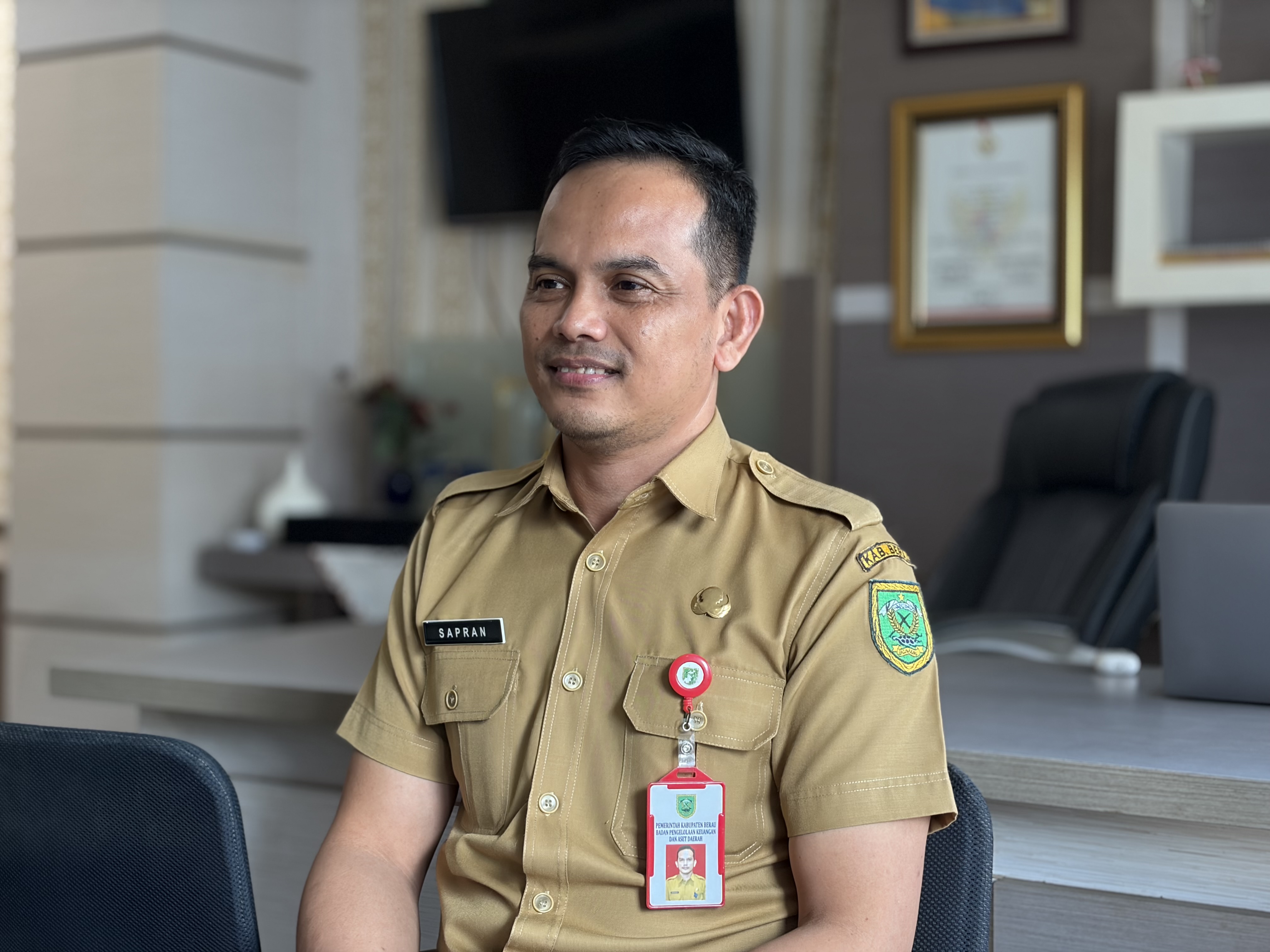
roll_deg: -1.4
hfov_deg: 36.8
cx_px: 635
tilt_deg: -0.6
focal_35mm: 52
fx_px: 1908
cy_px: 476
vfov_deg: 28.0
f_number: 1.6
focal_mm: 5.96
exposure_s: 1/50
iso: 125
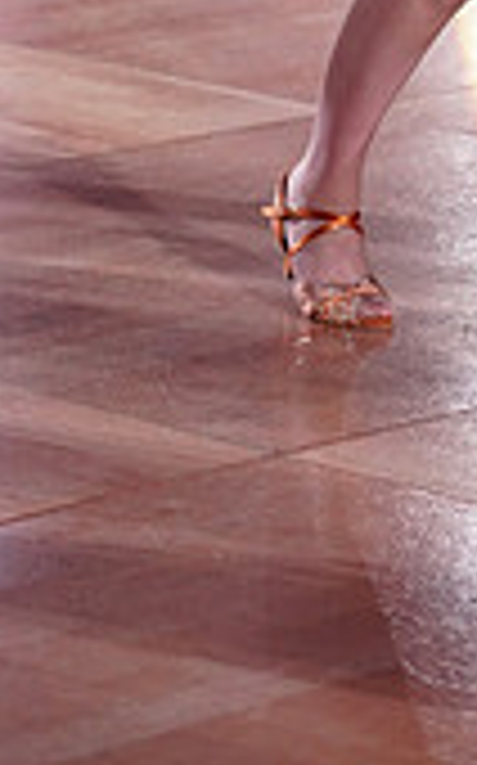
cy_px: -410
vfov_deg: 8.4
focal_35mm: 243
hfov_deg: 5.4
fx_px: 5063
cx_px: 686
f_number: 2.8
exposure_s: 1/640
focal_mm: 70
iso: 2000
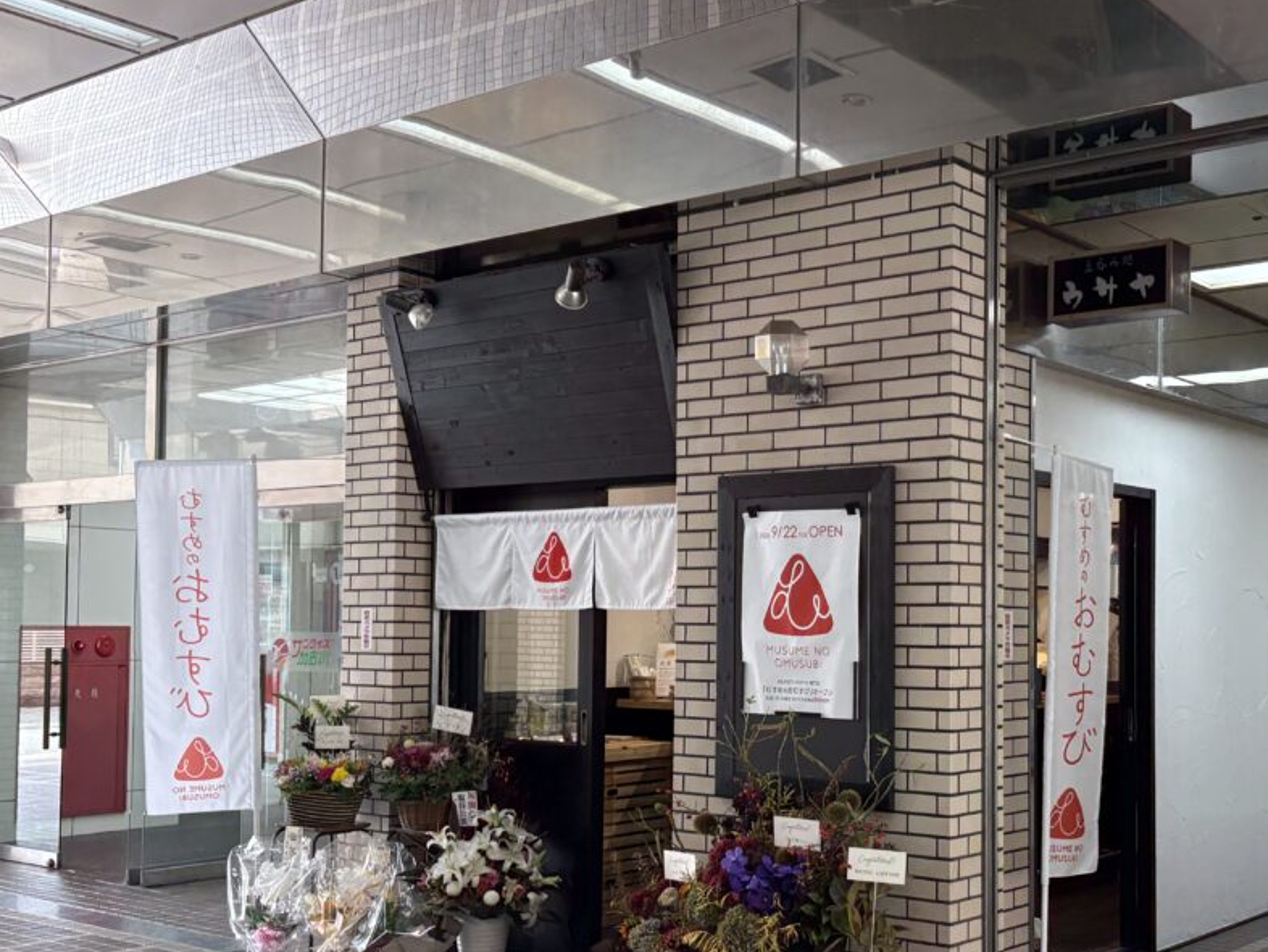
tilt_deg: +0.5
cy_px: 585
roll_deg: -0.4
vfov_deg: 33.5
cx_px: 829
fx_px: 1576
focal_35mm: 43
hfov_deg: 43.3
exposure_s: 1/120
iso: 160
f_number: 1.6
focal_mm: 5.96
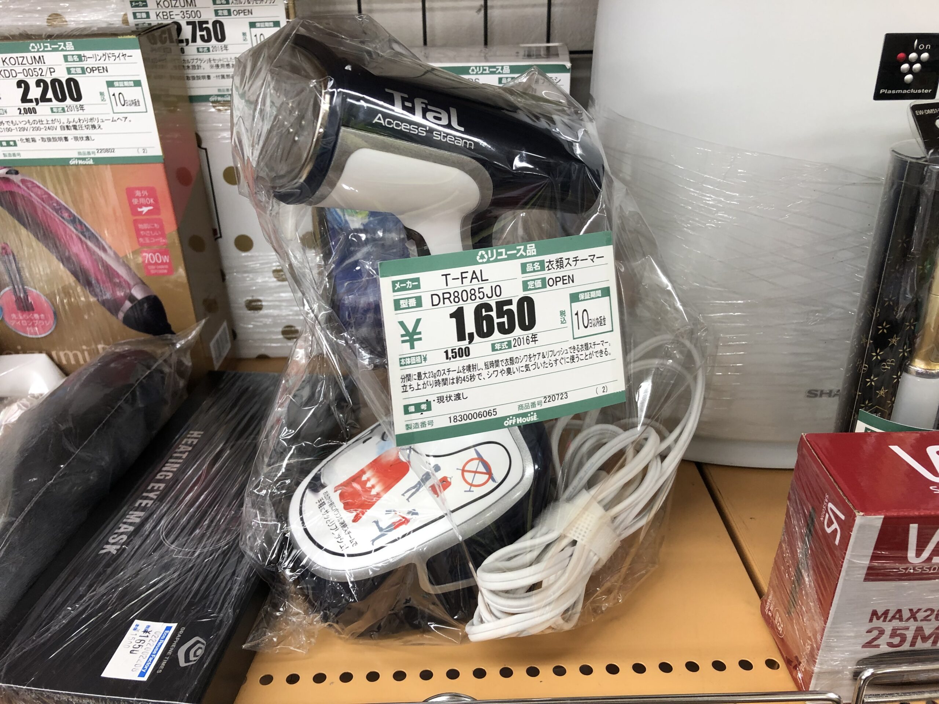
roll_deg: +2.5
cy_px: 352
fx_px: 760
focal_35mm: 28
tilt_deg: -30.1
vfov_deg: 49.7
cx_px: 470
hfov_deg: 63.4
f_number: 1.8
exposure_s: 1/30
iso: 25
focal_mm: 3.99
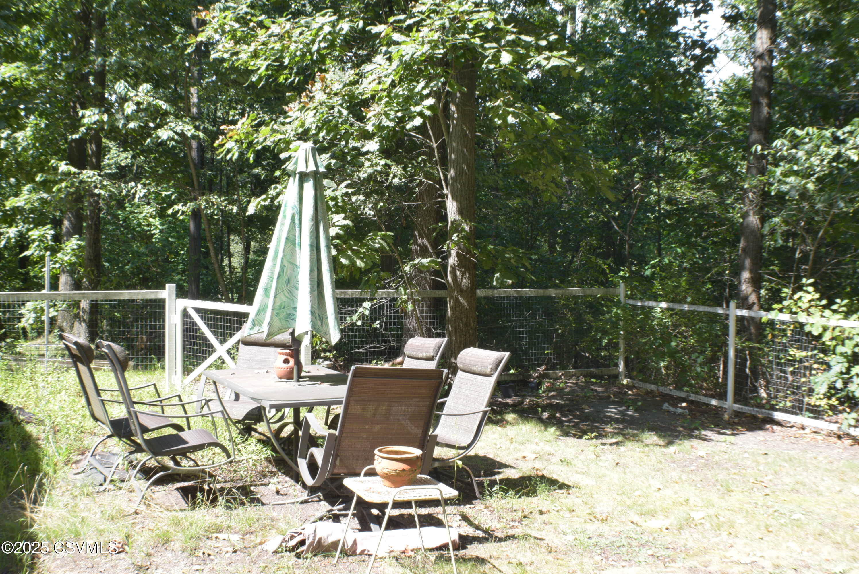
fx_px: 1218
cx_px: 430
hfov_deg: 38.9
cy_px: 287
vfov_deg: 26.5
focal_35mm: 51
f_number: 18
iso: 560
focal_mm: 34
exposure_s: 1/50
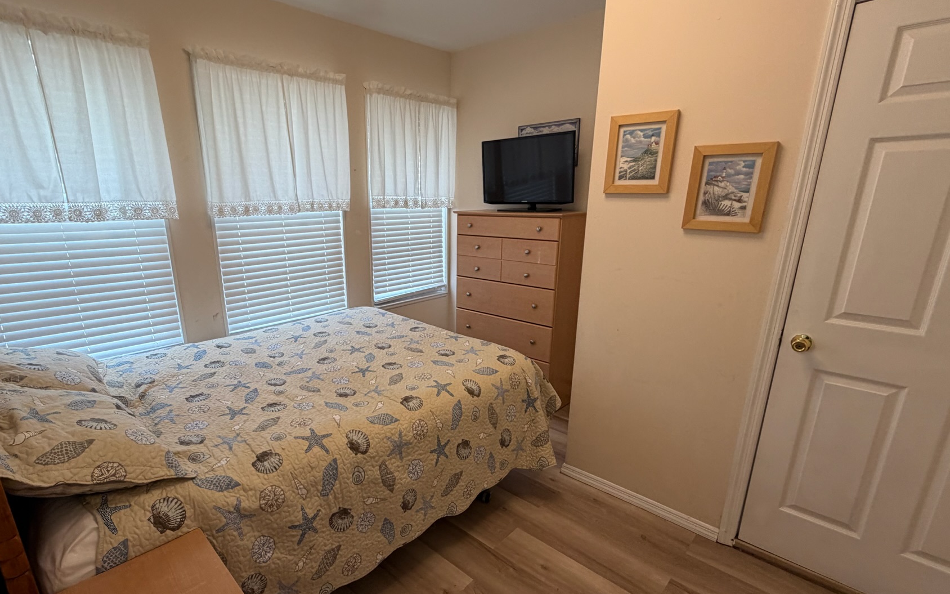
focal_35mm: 18
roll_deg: +1.8
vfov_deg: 64.8
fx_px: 466
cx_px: 428
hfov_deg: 90.8
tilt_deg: -16.4
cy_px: 328
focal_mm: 2.22
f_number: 2.2
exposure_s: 1/121
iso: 125
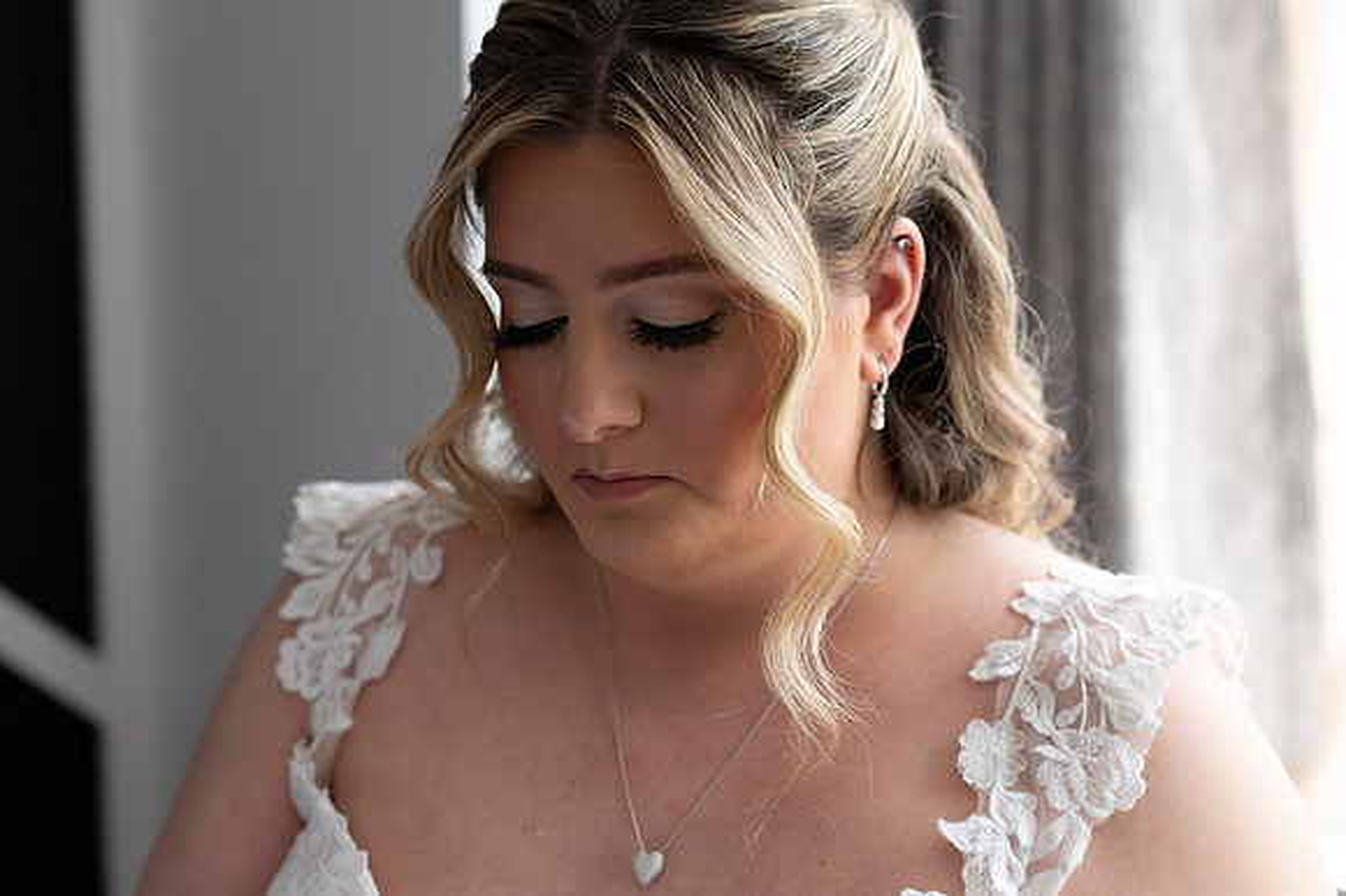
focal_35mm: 85
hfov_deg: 23.9
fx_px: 3176
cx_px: 673
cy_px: 448
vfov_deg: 16.1
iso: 1600
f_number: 4
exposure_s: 1/800
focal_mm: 85
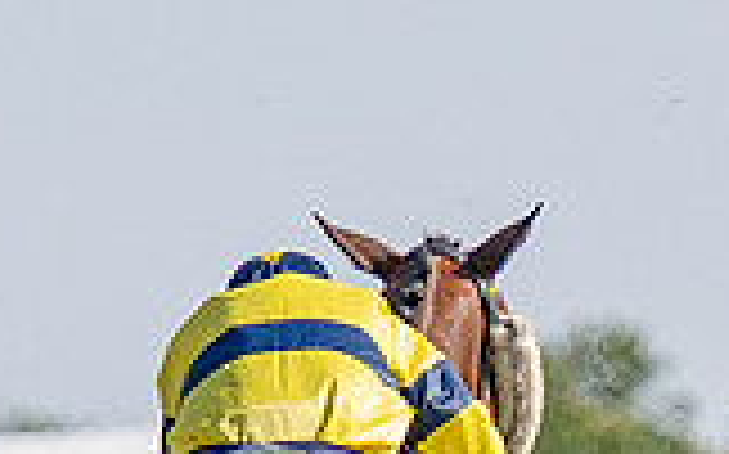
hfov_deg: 1.0
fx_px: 42626
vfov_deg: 0.6
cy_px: 715
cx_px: -123
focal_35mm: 2147
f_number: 2.8
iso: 80
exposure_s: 1/1600
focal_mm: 170
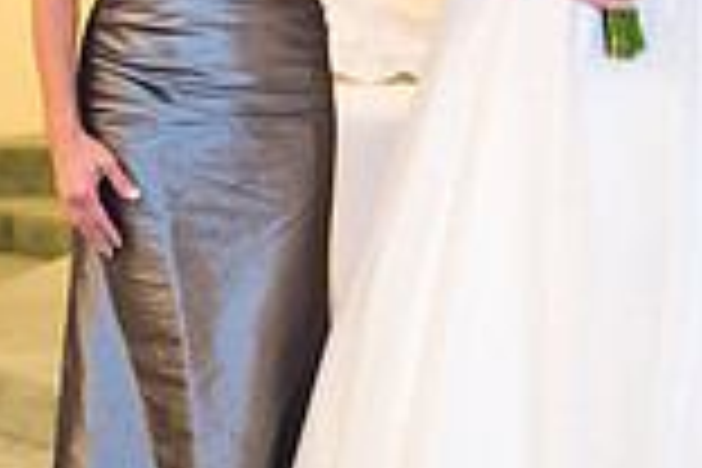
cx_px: 526
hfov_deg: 17.7
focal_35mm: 115
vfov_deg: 11.9
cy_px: 148
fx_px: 2242
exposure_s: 1/60
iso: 1250
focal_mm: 31
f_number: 2.8
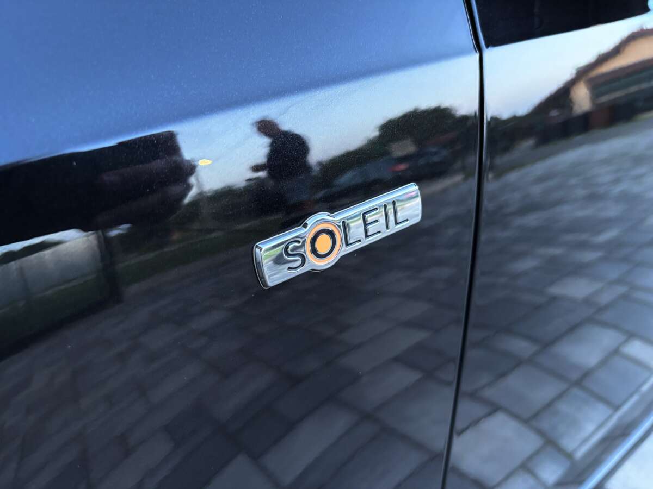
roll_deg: +1.6
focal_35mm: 26
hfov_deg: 67.3
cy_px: 244
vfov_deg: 53.1
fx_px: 490
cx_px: 326
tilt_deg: -30.6
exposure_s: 1/42
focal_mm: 5.96
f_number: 1.6
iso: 500
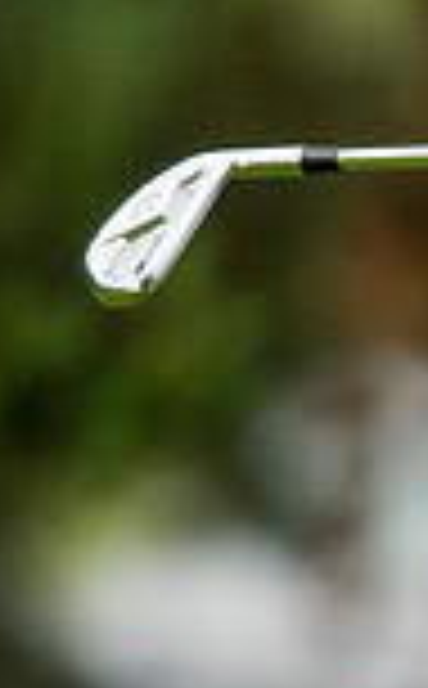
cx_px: 1140
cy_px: 380
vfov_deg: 1.2
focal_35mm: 1743
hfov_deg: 0.7
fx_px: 32684
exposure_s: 1/1000
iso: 2500
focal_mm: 300
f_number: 4
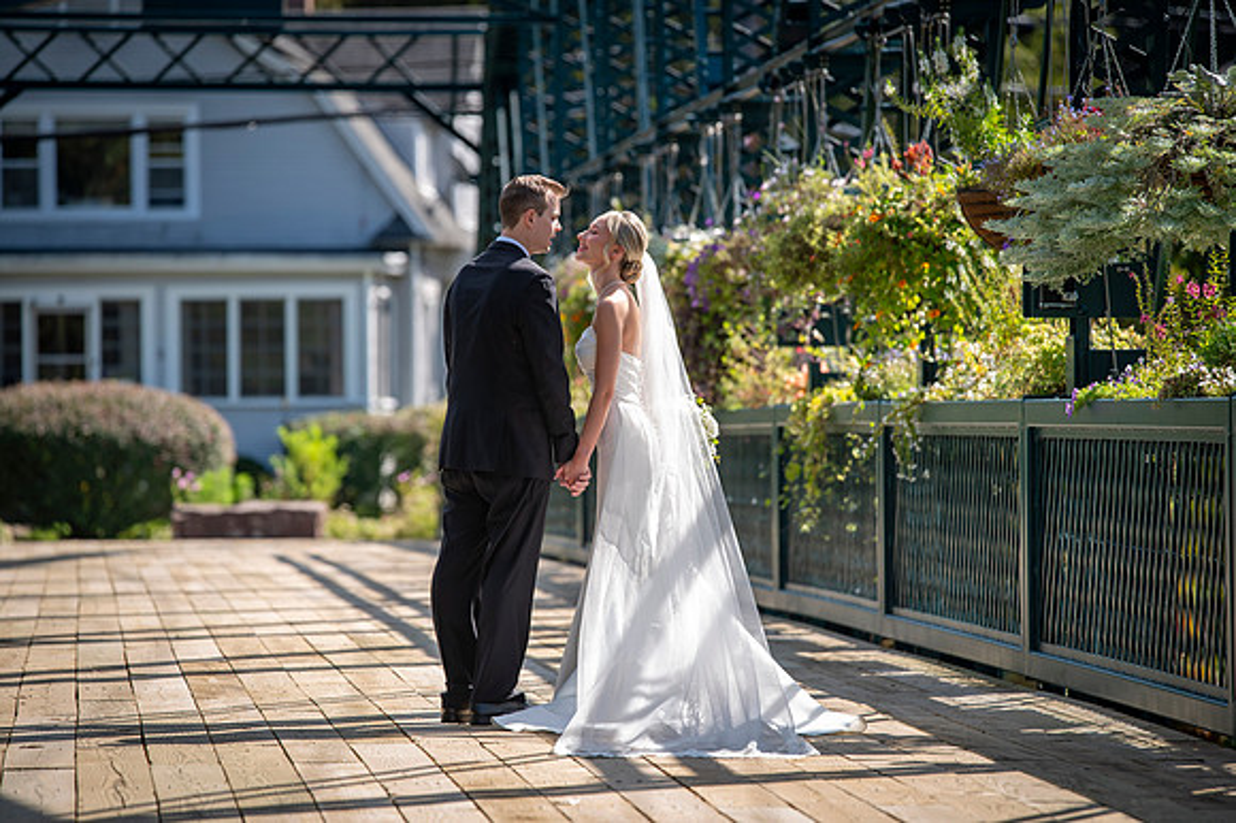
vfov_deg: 6.6
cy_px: 412
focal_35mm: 207
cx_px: 618
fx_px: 7117
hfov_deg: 9.9
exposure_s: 1/320
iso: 50
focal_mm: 200
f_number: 4
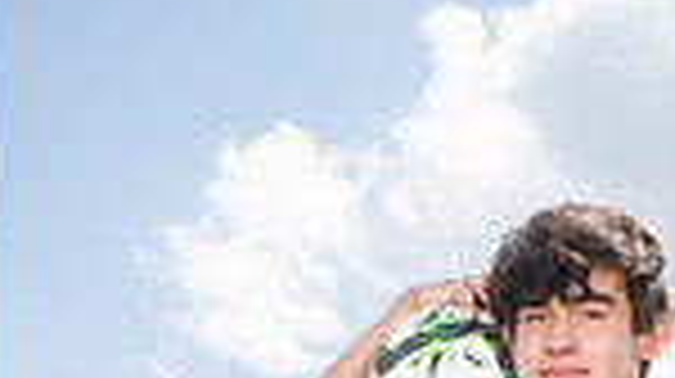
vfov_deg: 8.6
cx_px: 580
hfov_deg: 16.9
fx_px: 2253
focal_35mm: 126
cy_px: 940
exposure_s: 1/400
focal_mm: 40
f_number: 7.1
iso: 125
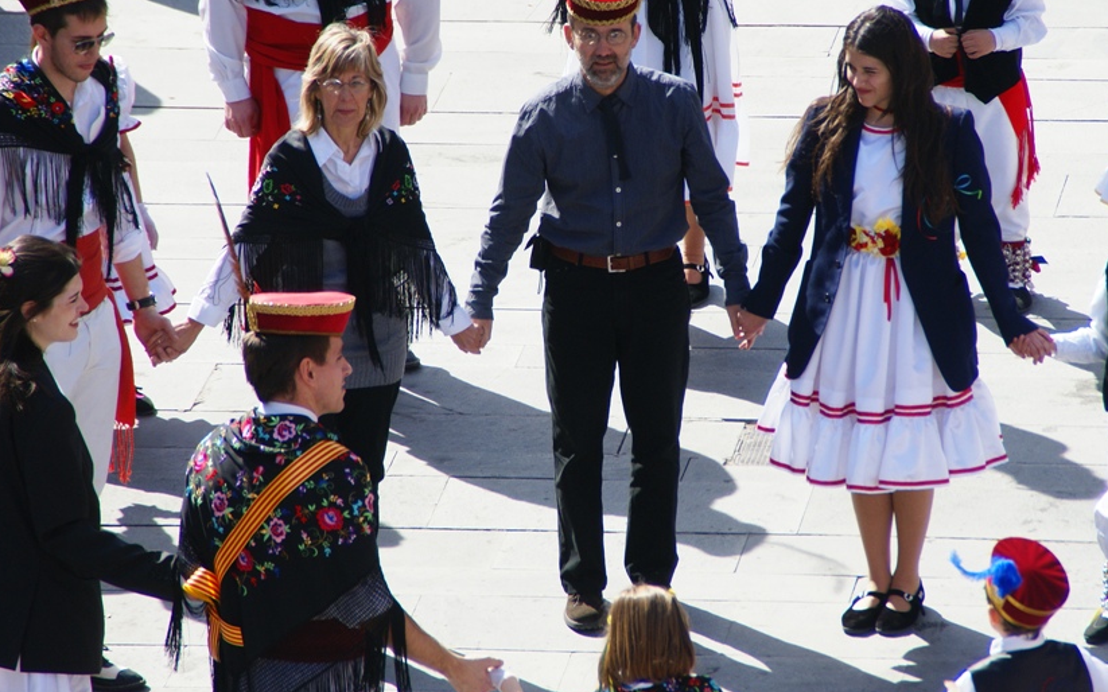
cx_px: 610
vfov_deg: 3.4
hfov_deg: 5.5
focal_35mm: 381
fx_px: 11503
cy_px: 277
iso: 125
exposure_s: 1/320
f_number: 6.3
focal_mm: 200
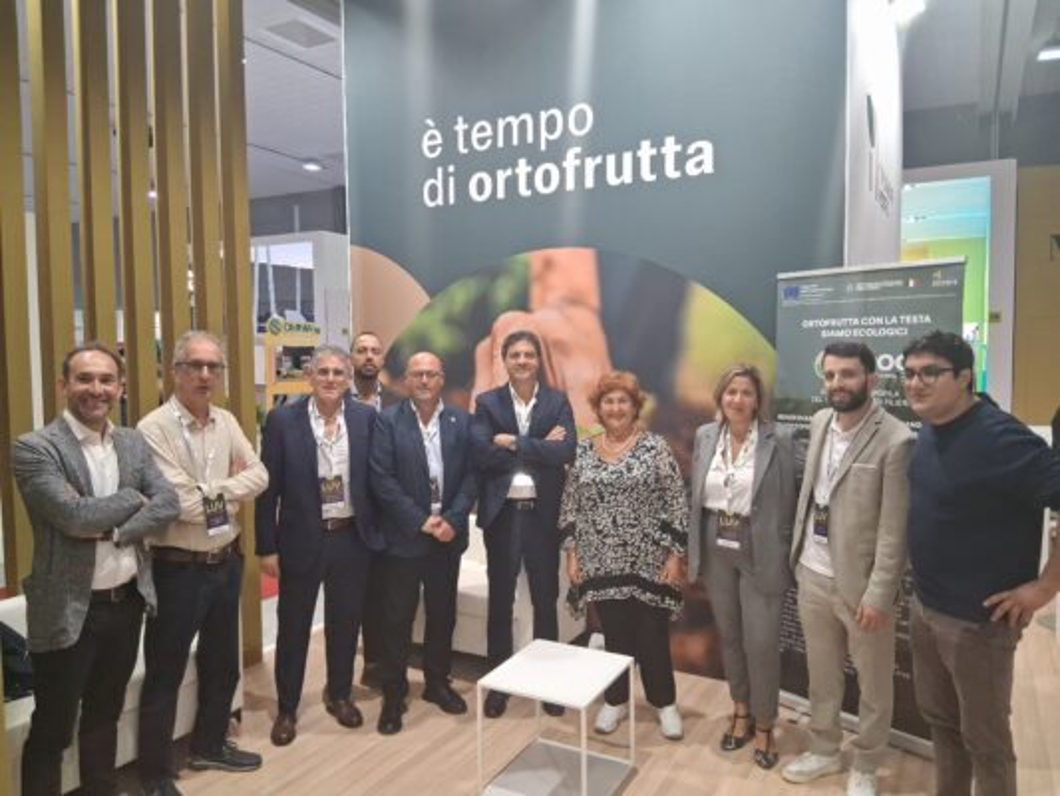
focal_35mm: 26
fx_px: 796
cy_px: 398
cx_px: 530
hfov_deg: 67.3
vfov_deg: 53.1
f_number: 1.8
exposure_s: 1/100
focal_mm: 3.98
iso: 250
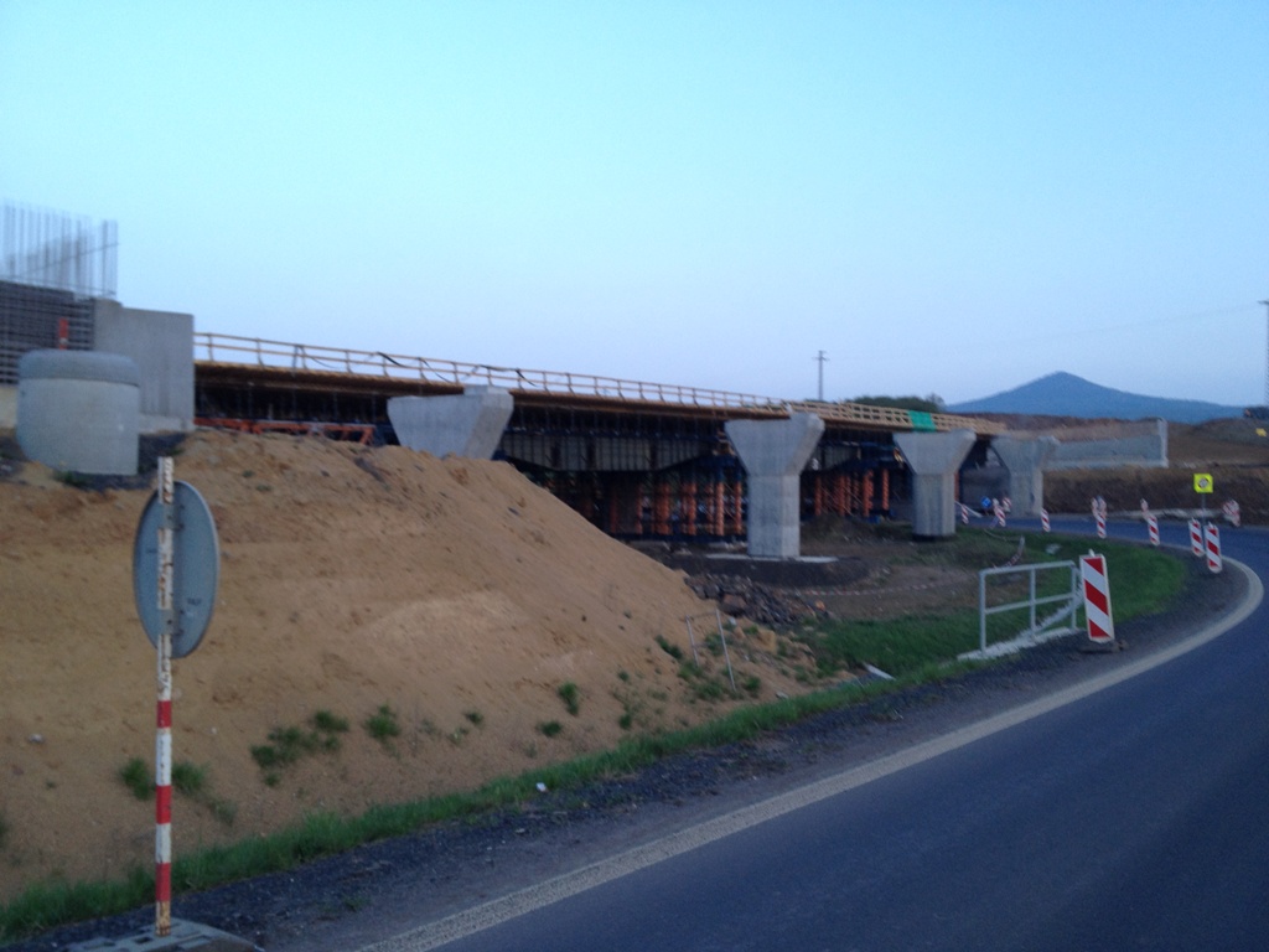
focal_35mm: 35
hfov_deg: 52.6
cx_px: 634
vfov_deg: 40.7
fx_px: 1283
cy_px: 476
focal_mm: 4.28
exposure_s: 1/40
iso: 50
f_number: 2.4
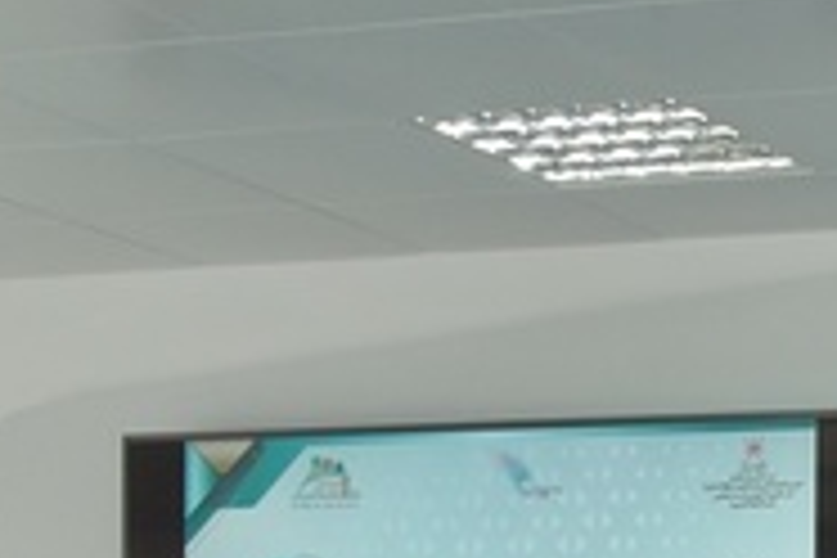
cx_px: 1282
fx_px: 3394
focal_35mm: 146
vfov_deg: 9.0
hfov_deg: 13.2
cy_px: 1030
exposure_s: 1/80
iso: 2000
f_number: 10
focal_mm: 34
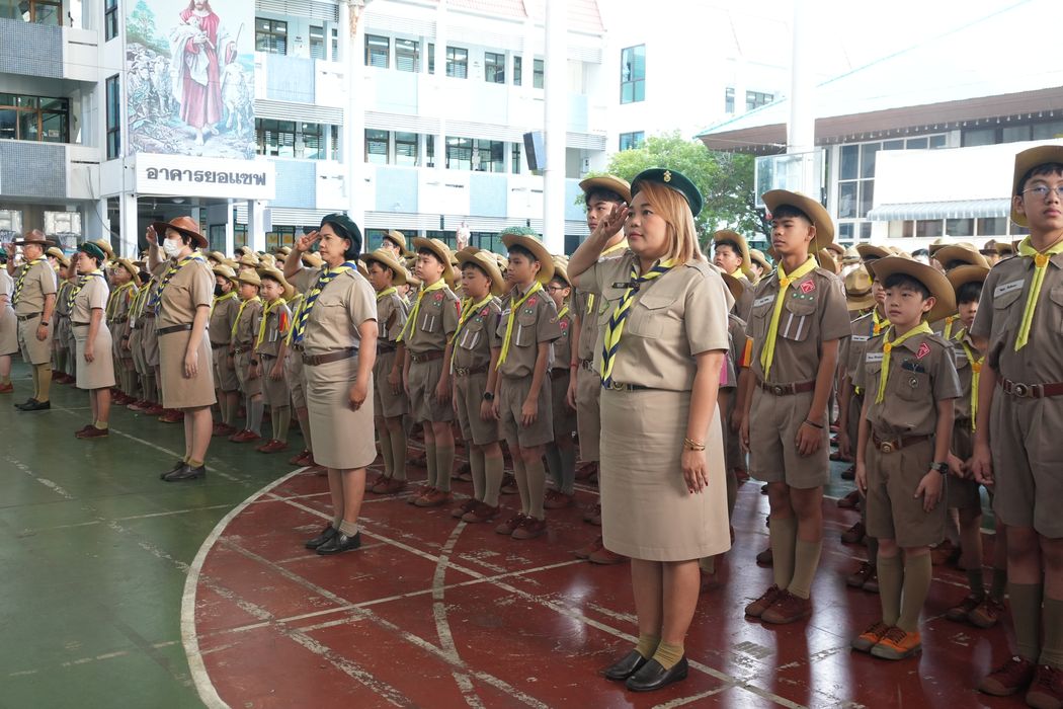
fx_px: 1107
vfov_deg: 35.5
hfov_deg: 51.3
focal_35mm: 38
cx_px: 532
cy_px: 354
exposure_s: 1/80
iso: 1000
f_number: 5.6
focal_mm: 25
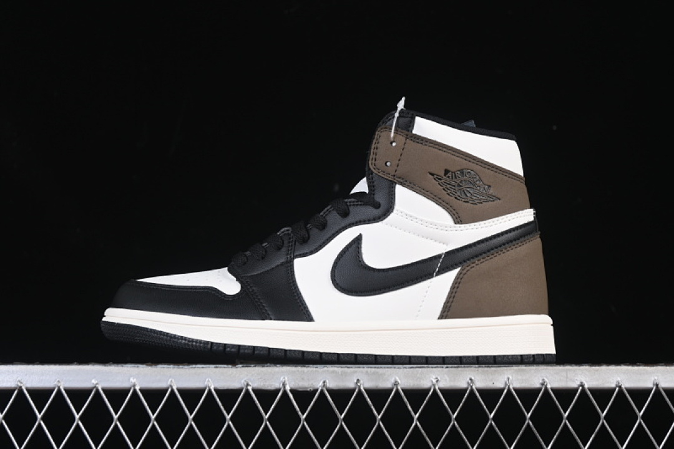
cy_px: 224
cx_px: 337
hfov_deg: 27.0
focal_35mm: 75
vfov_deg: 18.2
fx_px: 1404
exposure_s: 1/60
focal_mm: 50
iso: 160
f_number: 7.1
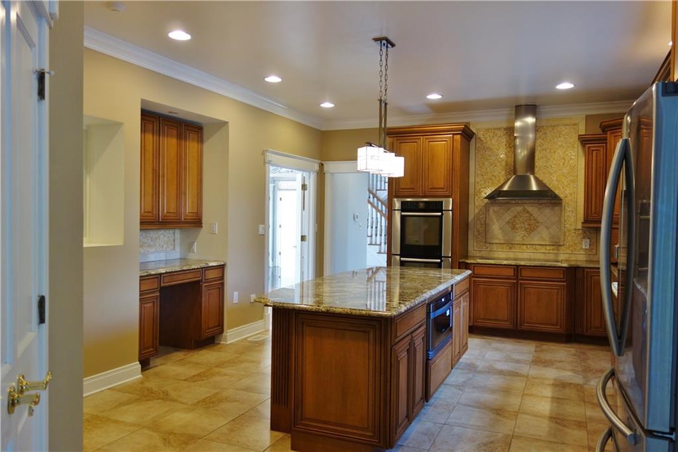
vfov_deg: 46.4
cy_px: 226
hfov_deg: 65.5
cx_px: 339
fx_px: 527
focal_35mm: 28
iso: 125
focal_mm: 10.4
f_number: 1.8
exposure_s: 1/50
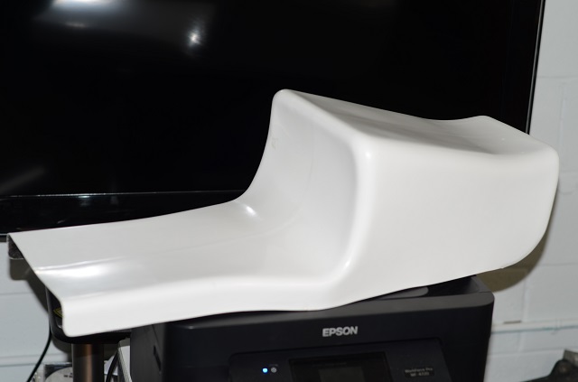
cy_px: 191
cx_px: 289
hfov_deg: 27.1
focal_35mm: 75
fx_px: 1201
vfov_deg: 18.1
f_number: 2.8
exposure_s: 1/60
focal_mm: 50
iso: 100
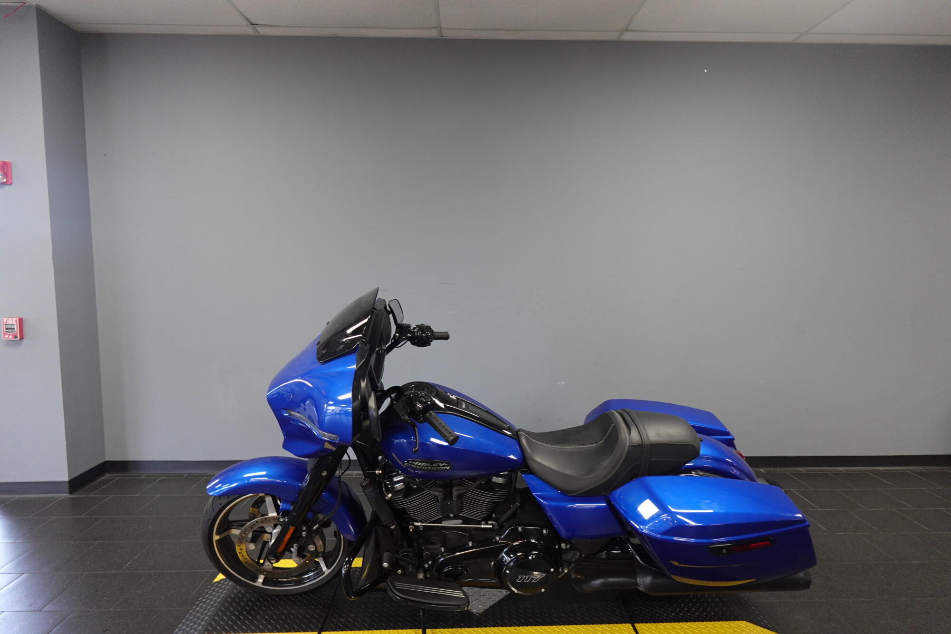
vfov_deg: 61.9
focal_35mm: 20
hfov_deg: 84.0
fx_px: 528
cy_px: 317
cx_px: 476
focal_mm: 7.6
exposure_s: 1/80
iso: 500
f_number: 2
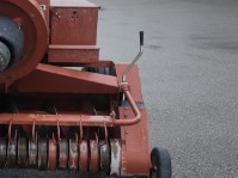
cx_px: -2
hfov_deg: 25.0
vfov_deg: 19.9
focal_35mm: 74
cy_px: 93
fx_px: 508
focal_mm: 5.54
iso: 25
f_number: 1.8
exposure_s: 1/598
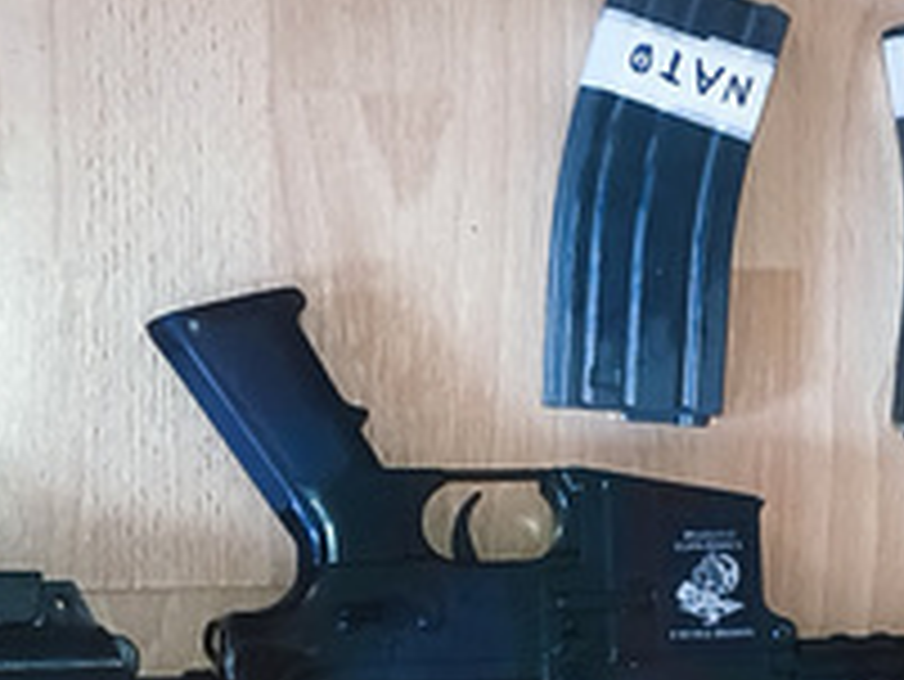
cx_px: 819
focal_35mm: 137
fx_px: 3580
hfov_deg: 14.2
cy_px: 432
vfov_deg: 10.8
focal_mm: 6.18
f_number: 1.65
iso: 1600
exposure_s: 1/30
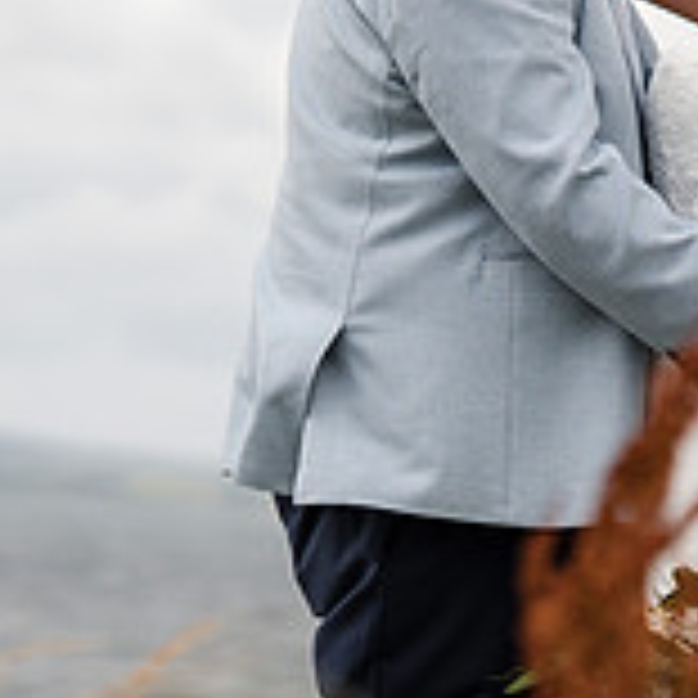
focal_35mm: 270
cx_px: 617
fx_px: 6160
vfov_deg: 6.5
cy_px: 205
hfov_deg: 6.5
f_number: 2.2
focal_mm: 85
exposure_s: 1/4000
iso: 100
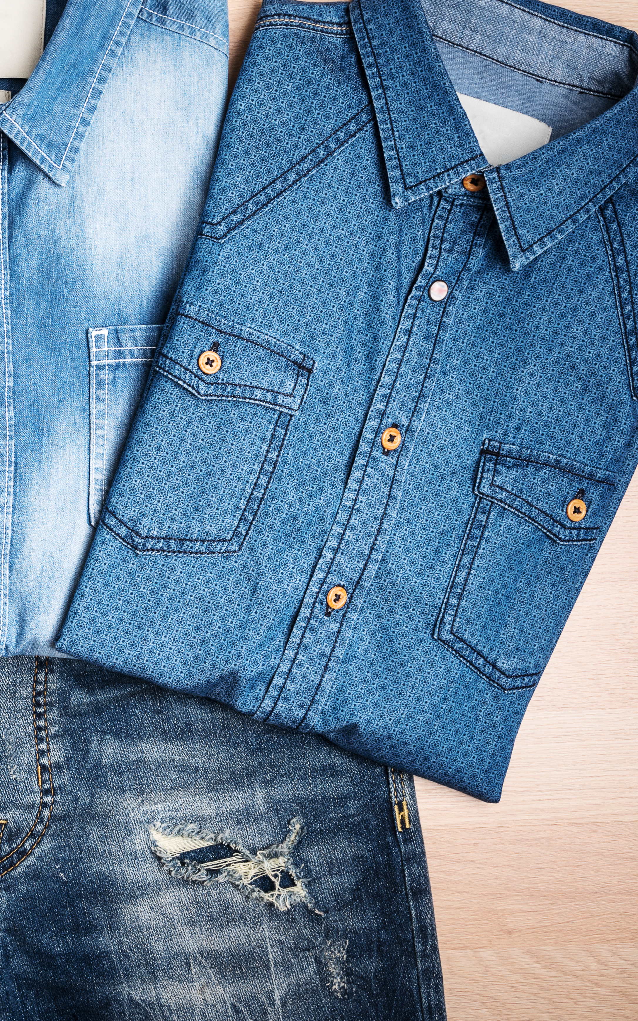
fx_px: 2253
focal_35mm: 81
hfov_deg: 15.9
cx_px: 47
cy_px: 438
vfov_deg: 25.5
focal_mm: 46
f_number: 11
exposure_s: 1/60
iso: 100
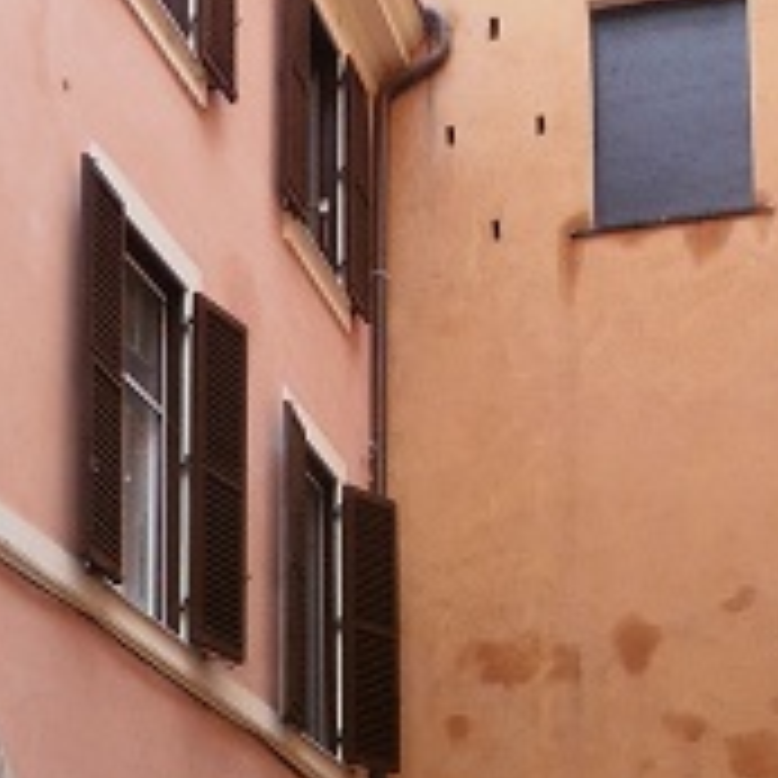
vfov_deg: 20.2
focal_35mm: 79
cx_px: 555
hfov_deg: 21.8
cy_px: 994
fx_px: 2009
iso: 125
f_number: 3
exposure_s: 1/30
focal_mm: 4.2
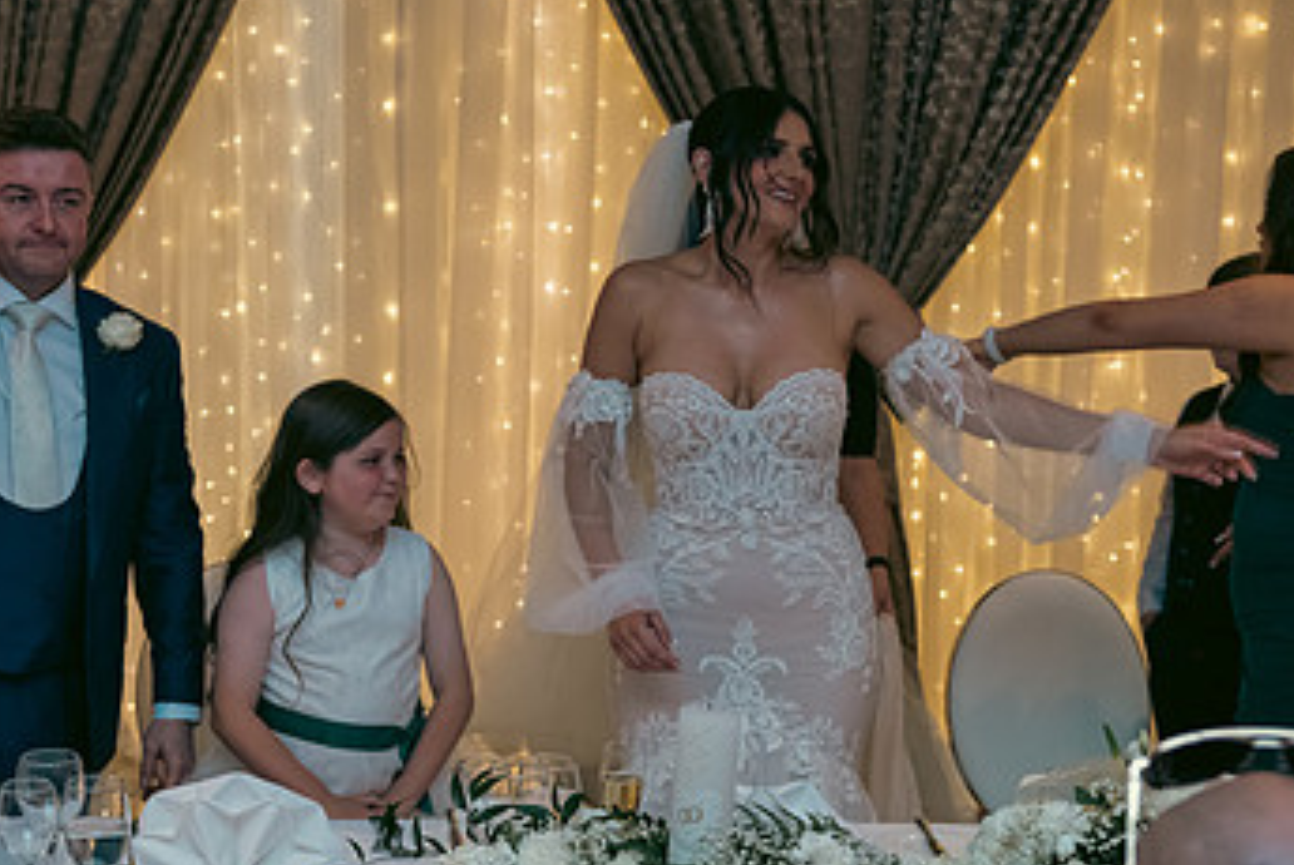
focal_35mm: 64
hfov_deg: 31.3
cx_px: 519
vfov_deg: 21.3
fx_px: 2302
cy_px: 464
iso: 800
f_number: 3.5
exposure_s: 1/160
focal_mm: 38
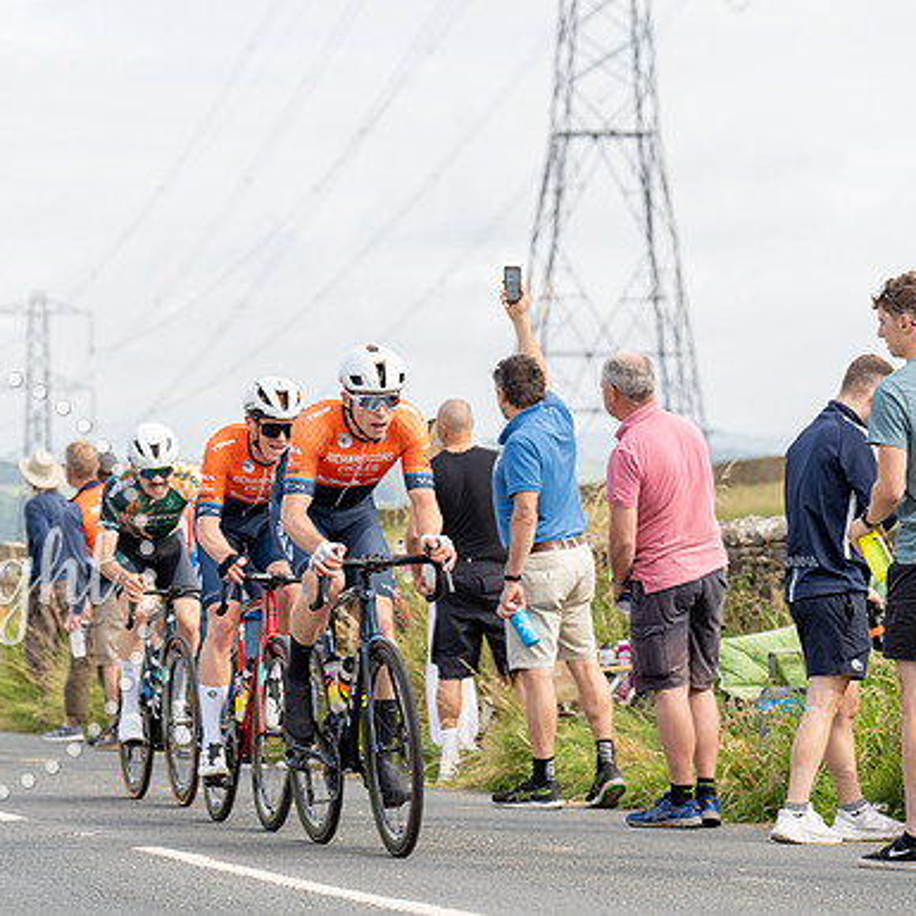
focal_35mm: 164
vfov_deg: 10.7
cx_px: 302
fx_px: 4910
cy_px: 458
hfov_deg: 10.6
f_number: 4.5
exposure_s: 1/800
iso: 250
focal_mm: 128
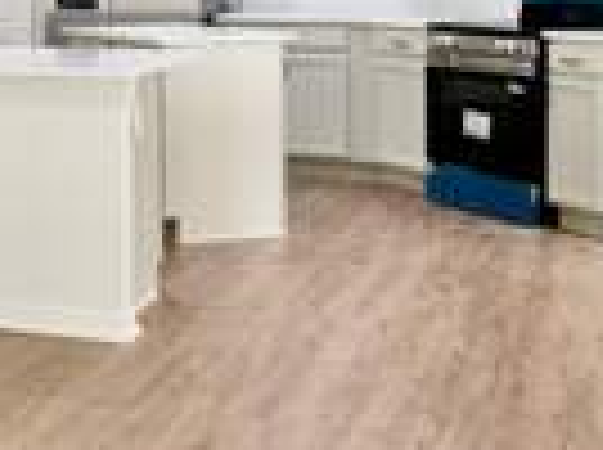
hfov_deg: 21.9
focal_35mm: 86
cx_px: -9
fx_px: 1495
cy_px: -38
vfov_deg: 16.6
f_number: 1.78
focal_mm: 6.86
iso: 125
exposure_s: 1/120
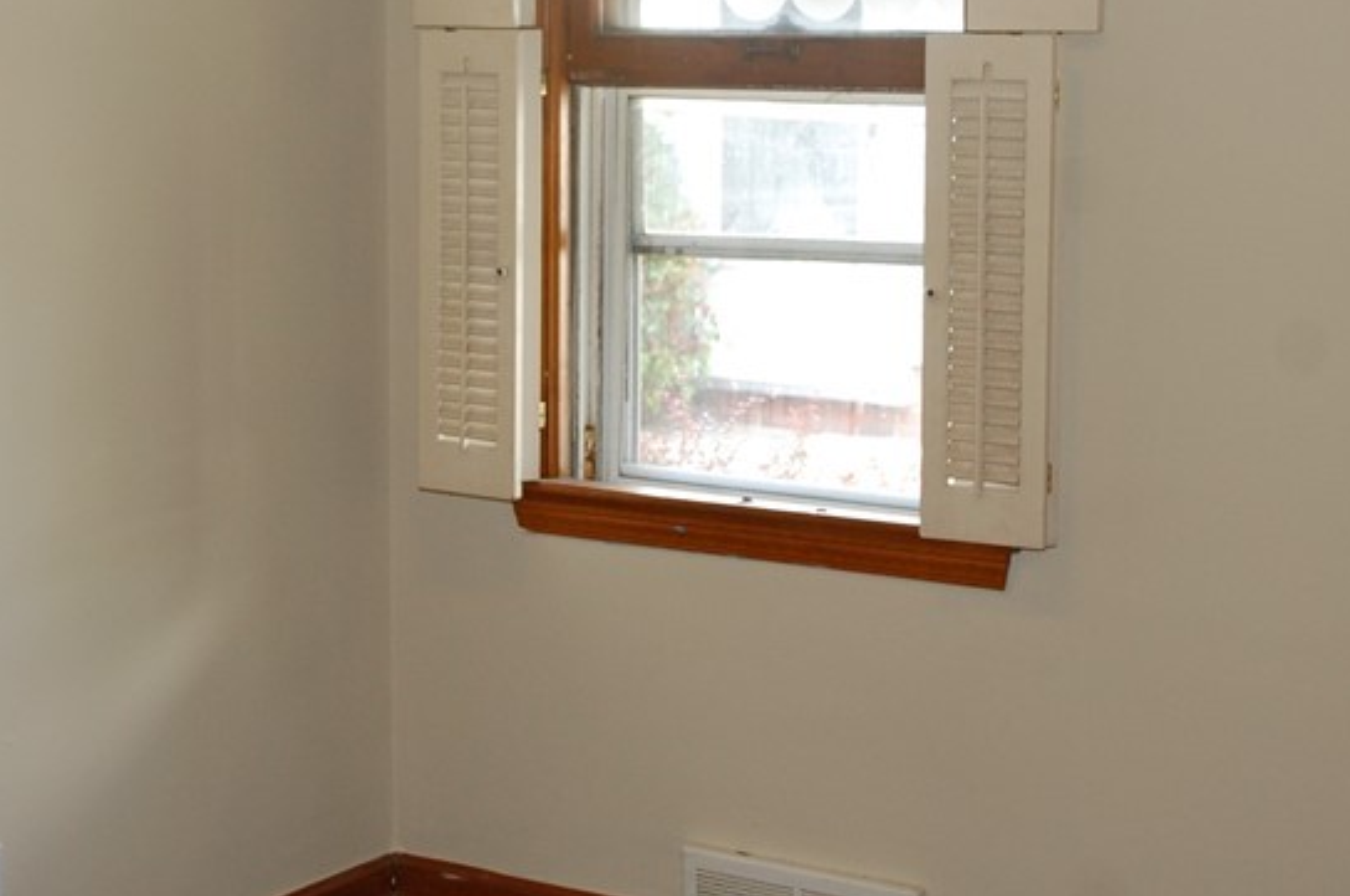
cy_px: 325
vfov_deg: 17.4
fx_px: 2921
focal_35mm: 78
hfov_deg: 25.9
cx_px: 488
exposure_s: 1/60
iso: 400
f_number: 4.2
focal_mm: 26
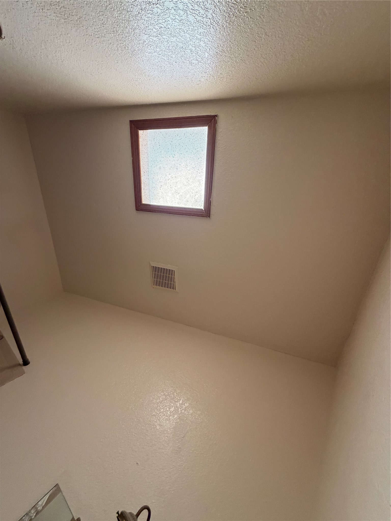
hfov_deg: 85.7
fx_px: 211
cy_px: 260
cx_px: 196
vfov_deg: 102.1
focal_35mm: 14
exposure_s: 1/121
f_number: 2.2
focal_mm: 2.22
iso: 320
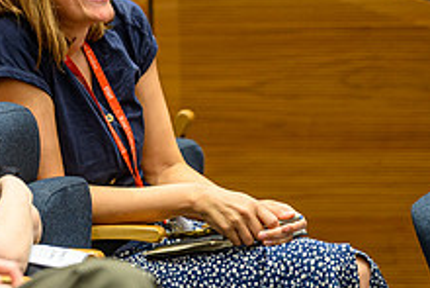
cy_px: 56
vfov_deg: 3.4
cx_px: 25
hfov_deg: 5.0
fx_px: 4876
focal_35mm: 408
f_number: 2.8
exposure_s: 1/125
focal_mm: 150
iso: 1100
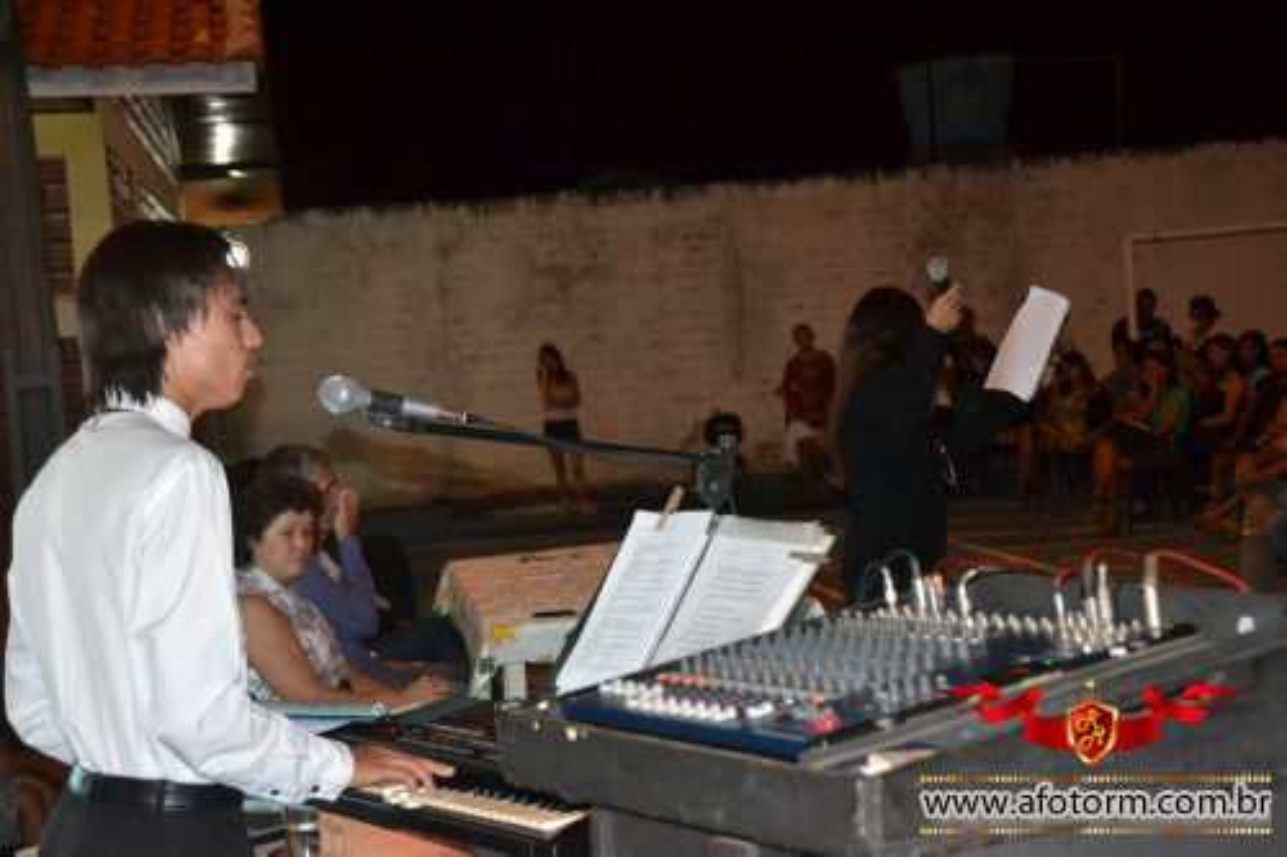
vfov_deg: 18.2
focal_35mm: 75
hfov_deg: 27.0
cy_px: 428
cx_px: 644
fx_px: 2680
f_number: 4.8
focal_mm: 50
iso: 3200
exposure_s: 1/60
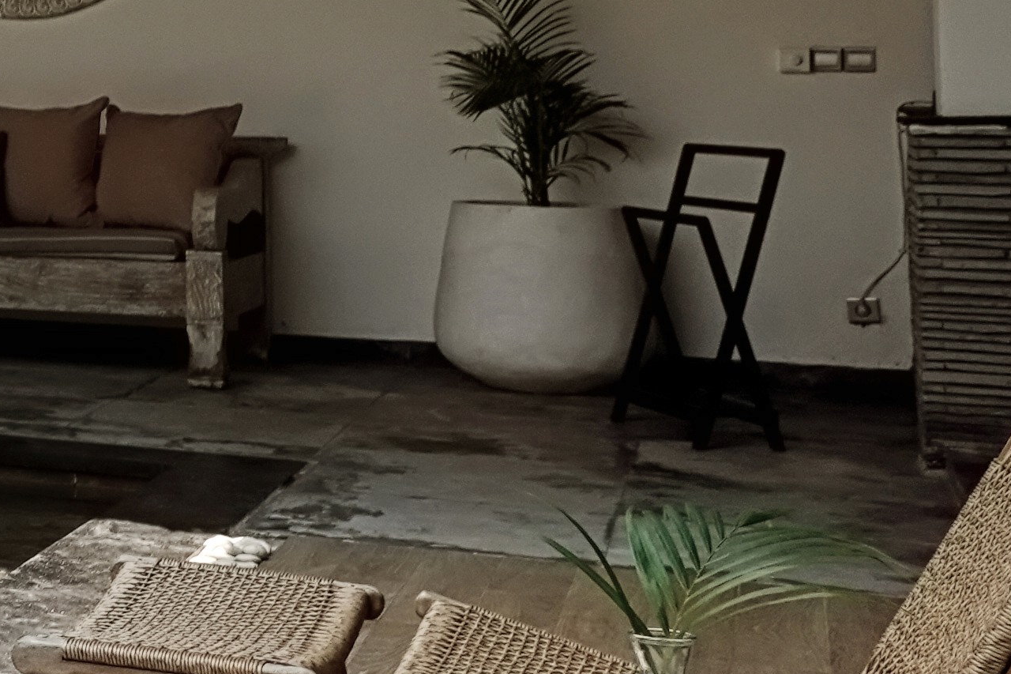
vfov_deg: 17.1
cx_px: -1137
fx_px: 2172
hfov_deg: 17.1
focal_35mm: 77
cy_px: -44
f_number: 5
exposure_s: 1/500
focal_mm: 11
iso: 100
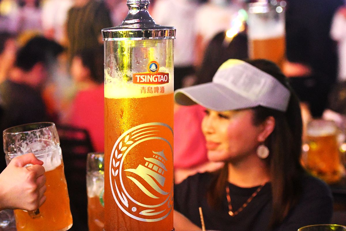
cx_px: 173
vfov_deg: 13.0
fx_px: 1009
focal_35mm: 105
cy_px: 116
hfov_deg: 19.5
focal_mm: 70
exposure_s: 1/1000
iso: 12800
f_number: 3.2
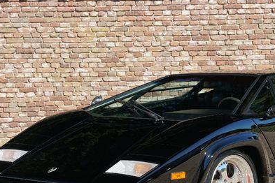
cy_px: 112
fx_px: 833
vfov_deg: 12.6
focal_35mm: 109
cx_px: 199
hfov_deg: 18.7
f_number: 4.5
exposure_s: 1/200
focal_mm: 53.5
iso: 100
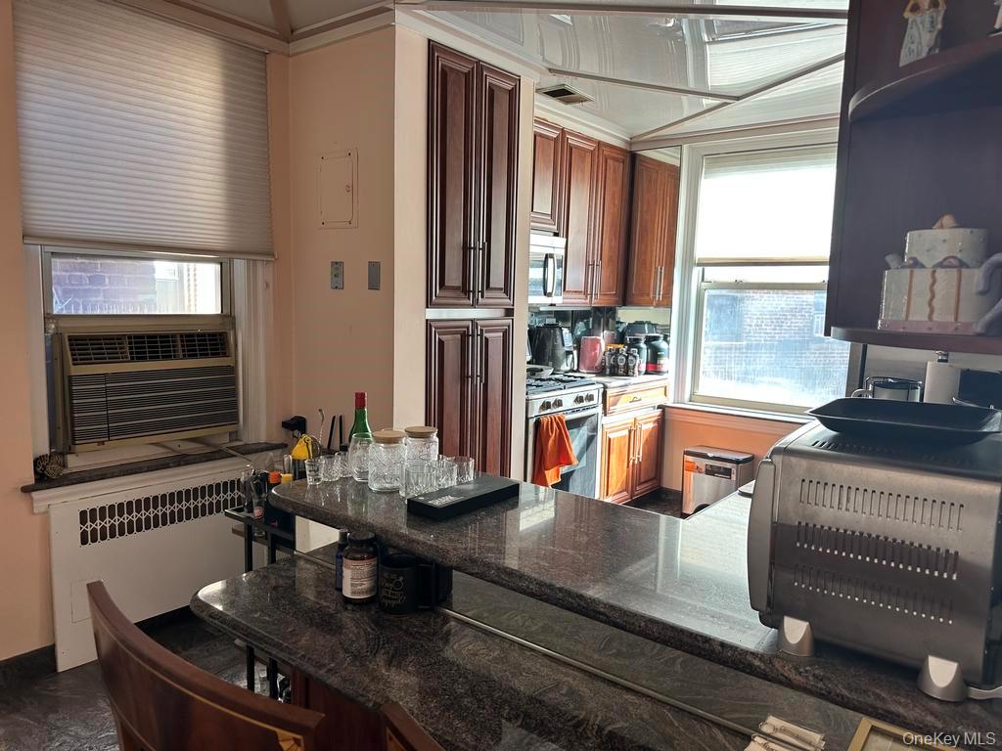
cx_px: 501
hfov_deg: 71.6
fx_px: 695
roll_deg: -1.7
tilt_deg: -6.2
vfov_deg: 56.8
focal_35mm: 24
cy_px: 376
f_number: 1.78
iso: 125
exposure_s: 1/120
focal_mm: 6.86
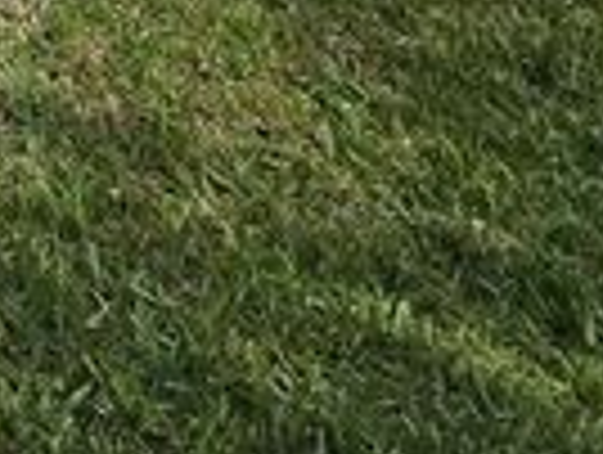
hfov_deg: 19.7
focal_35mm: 62
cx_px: -558
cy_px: -589
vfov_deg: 15.4
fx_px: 1082
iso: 50
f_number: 2.2
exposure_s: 1/2614
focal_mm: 2.2
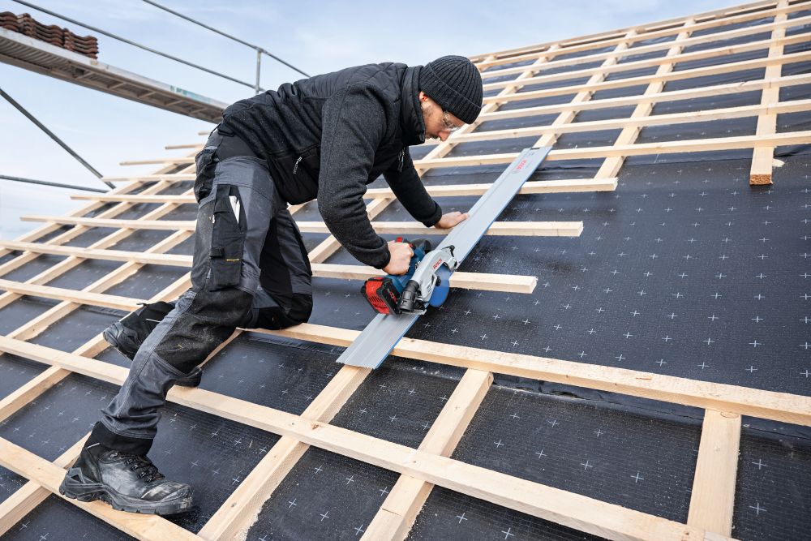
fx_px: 552
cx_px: 406
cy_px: 270
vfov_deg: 52.2
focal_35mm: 24
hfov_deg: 72.6
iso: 100
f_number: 4
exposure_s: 1/250
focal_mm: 24.5
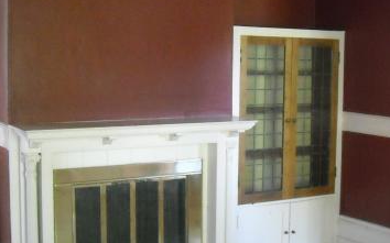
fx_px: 712
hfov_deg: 30.6
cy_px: 130
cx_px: 227
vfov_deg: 19.4
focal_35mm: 67
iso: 800
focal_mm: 5.7
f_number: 2.8
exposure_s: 1/31
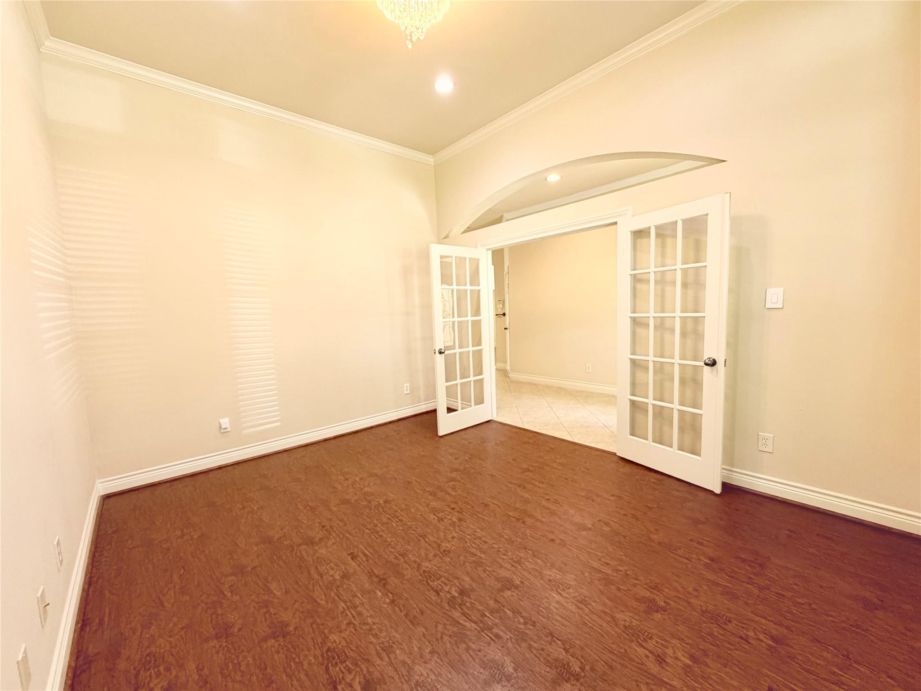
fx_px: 372
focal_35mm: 14
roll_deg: +2.9
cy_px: 346
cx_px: 460
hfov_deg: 102.1
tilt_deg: -4.7
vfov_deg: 85.7
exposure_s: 1/60
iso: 200
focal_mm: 2.22
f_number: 2.2
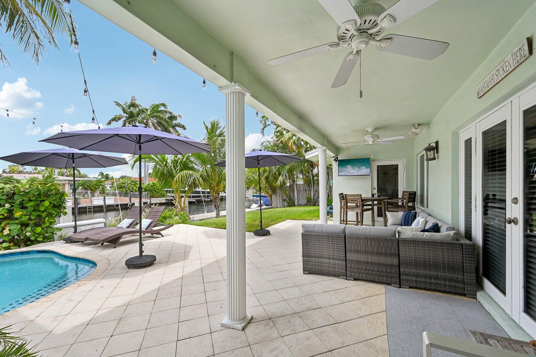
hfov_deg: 104.3
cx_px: 268
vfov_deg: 81.2
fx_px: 208
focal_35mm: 14
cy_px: 178
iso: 1250
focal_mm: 14
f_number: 8
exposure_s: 1/2500
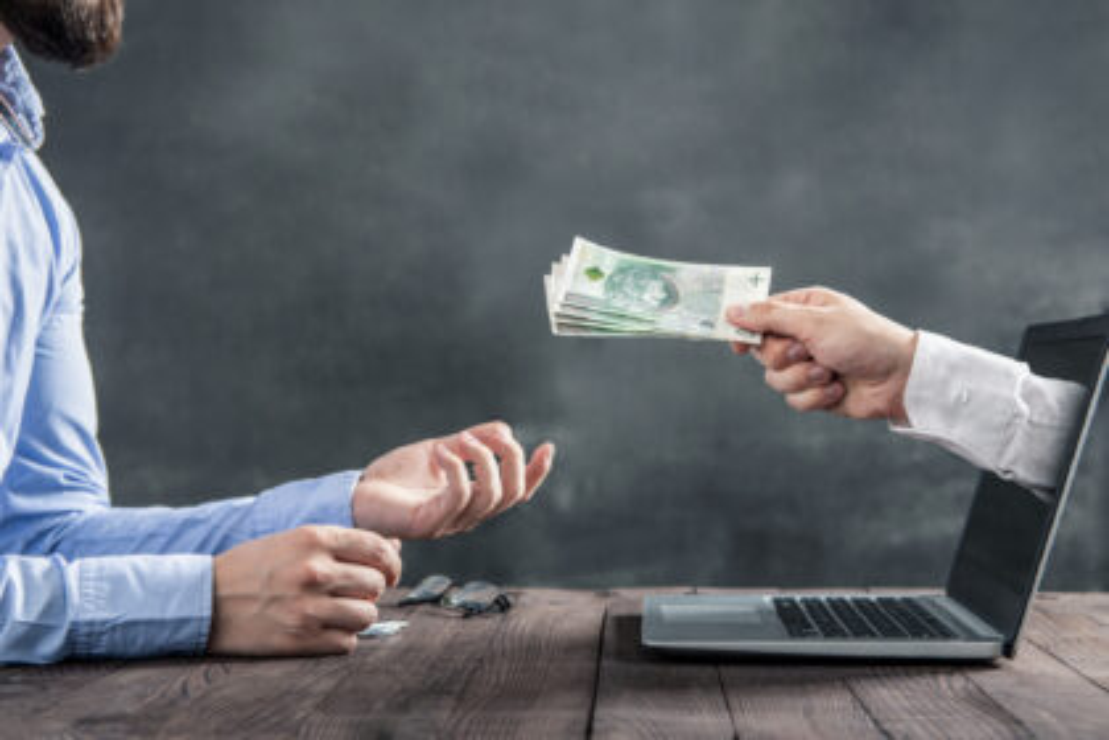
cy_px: 370
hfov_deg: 27.0
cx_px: 554
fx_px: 2310
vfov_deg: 18.2
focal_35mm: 75
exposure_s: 1/160
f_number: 4
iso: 100
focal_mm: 50
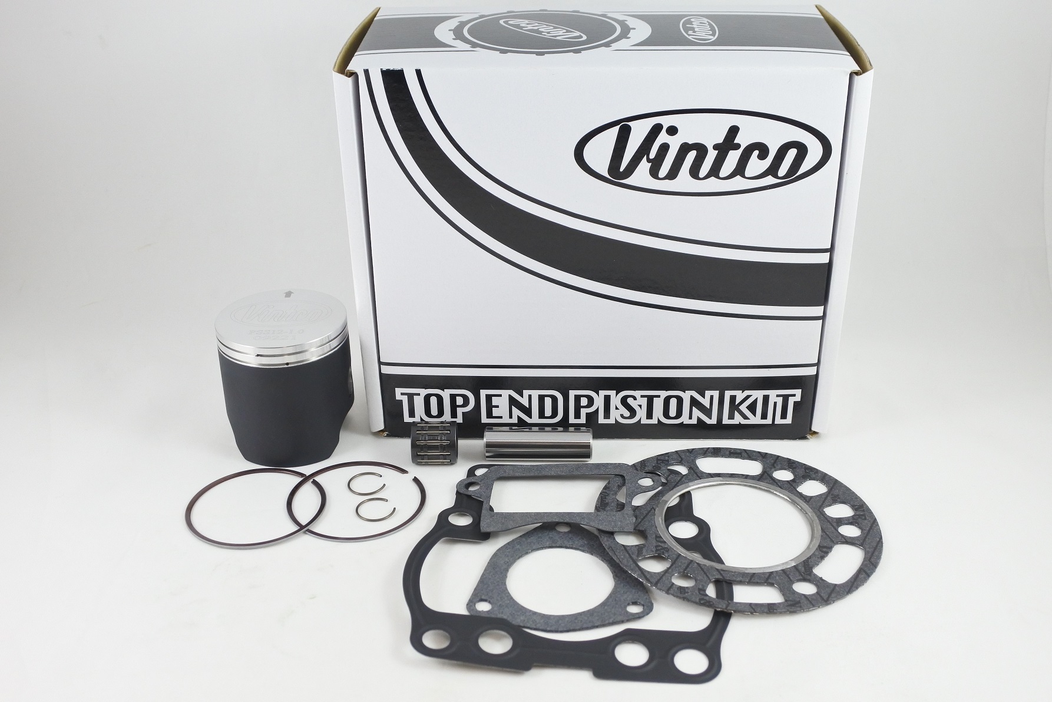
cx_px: 526
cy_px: 351
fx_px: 994
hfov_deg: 55.8
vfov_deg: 38.9
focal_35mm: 34
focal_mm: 12.6
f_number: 3.8
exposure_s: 1/125
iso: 500
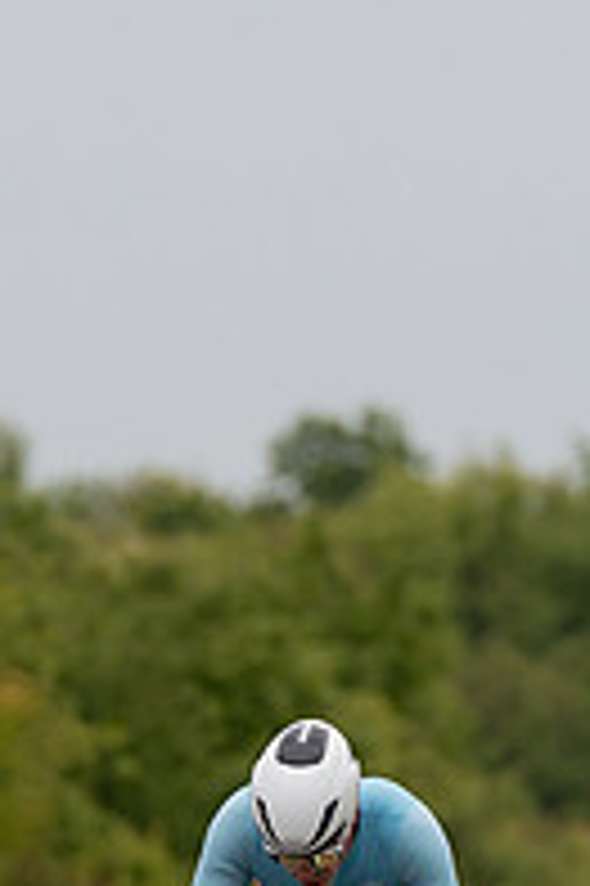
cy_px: 1055
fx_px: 23566
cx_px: 326
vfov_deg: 2.2
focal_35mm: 957
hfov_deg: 1.4
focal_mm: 200
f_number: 3.5
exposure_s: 1/1000
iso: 250
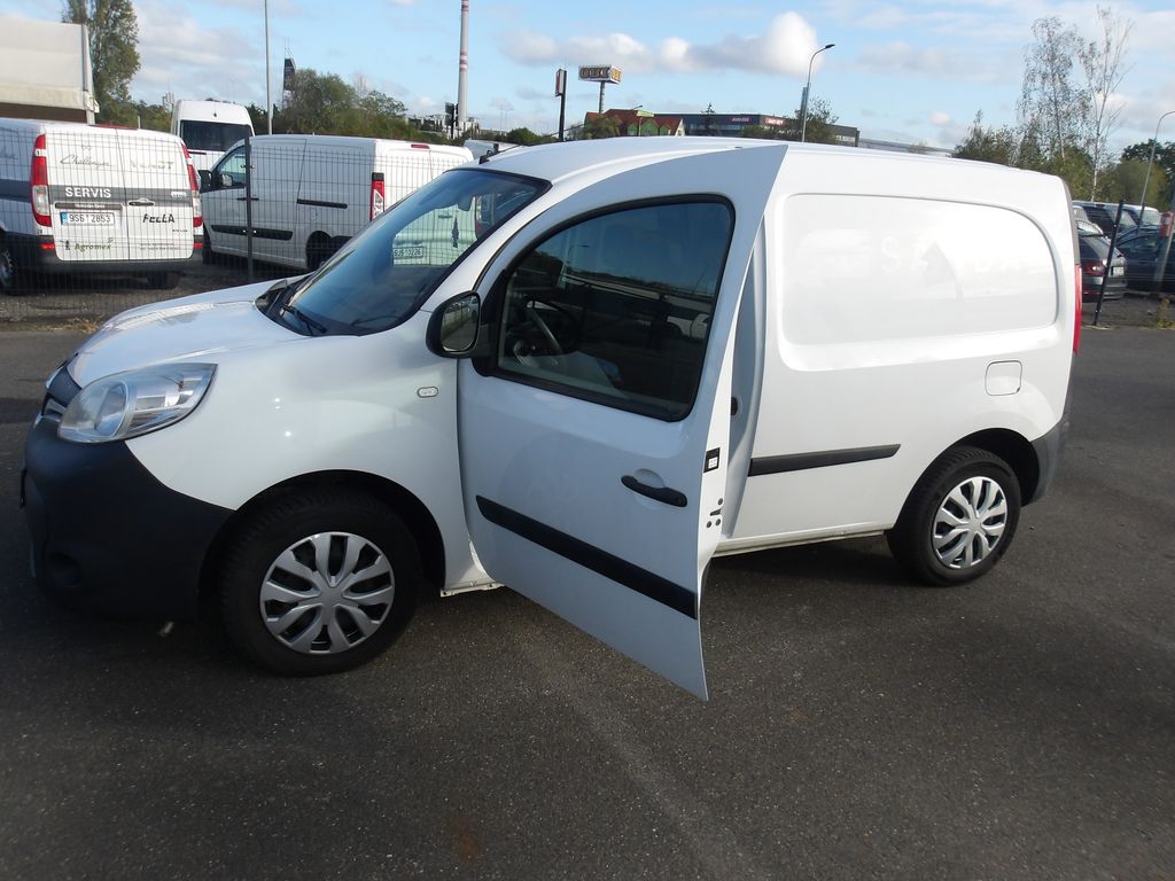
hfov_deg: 65.3
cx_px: 588
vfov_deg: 51.4
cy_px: 440
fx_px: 916
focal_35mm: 27
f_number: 3
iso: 100
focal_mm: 4.9
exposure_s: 1/910
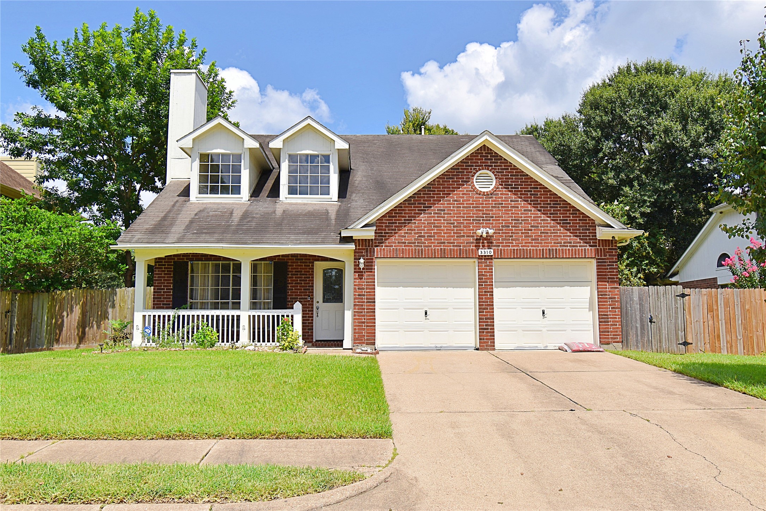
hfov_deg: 61.9
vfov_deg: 43.6
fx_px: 638
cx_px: 383
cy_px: 256
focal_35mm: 30
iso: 100
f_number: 9
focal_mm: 20
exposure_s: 1/320
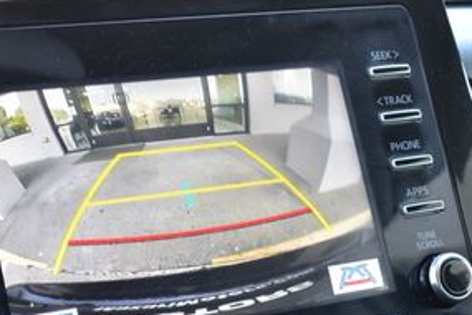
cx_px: 161
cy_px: 224
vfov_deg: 13.5
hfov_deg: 20.1
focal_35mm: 101
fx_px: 1324
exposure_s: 1/30
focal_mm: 30
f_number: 7.1
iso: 400
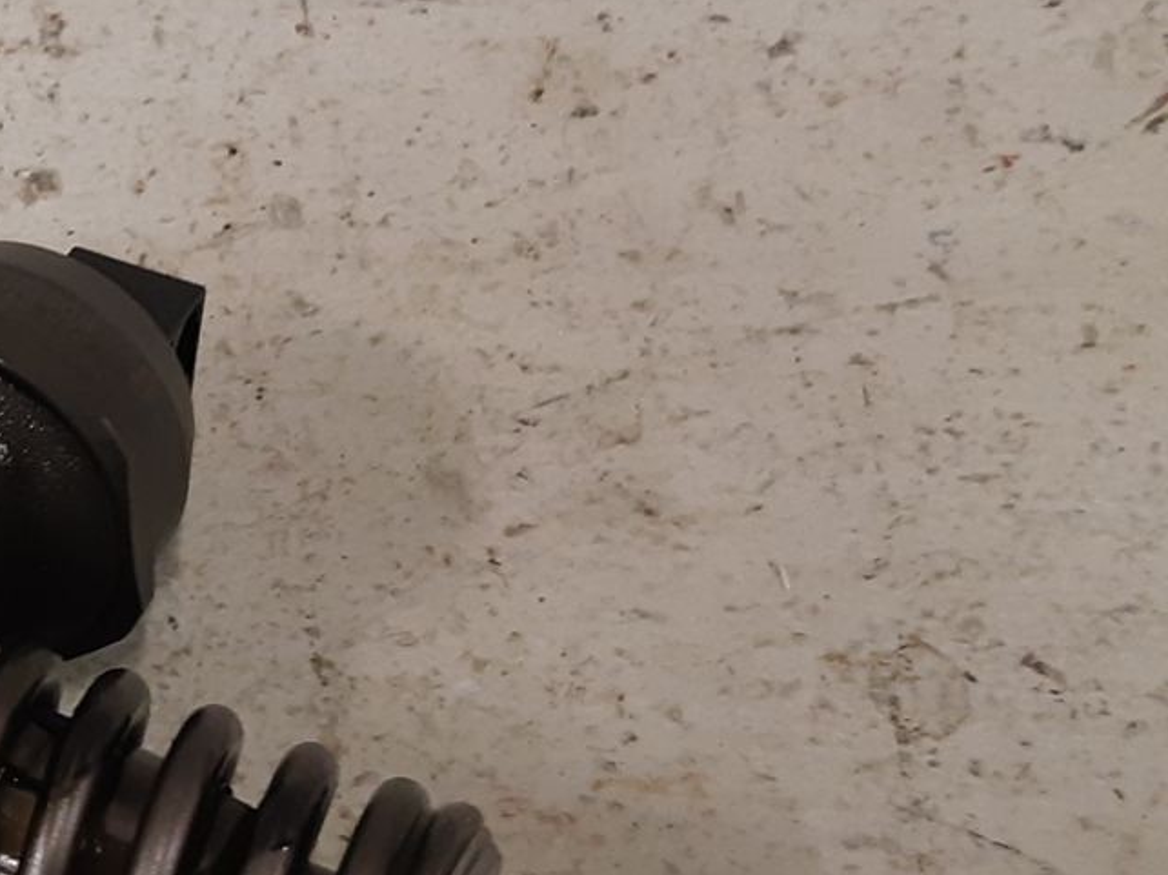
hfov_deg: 21.9
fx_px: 2800
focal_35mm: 83
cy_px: 471
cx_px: -215
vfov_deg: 17.8
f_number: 1.7
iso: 160
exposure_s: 1/50
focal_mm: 3.93
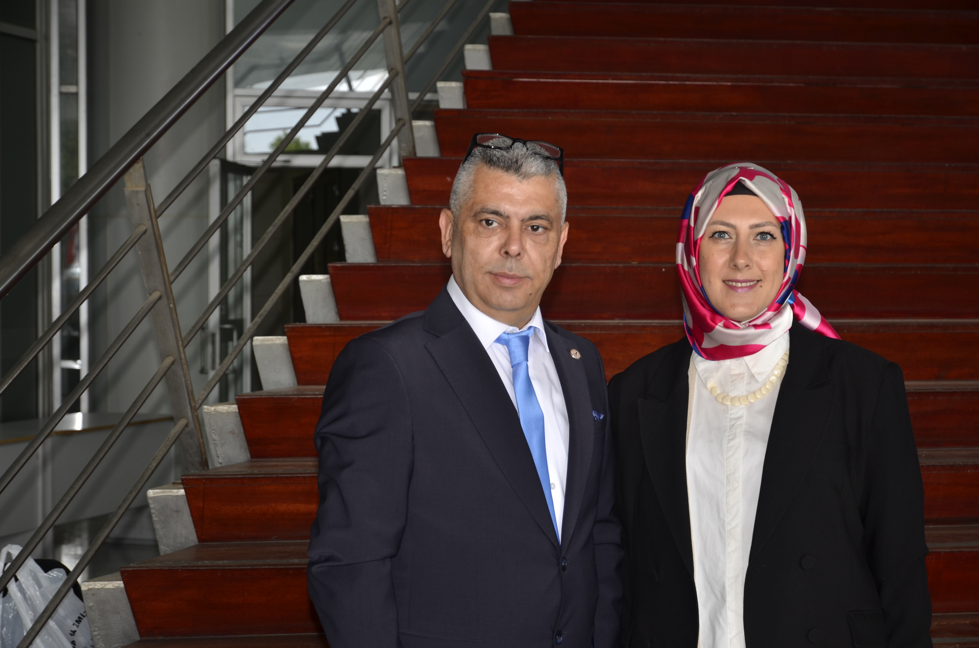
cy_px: 324
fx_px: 1954
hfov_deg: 28.1
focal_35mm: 72
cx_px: 490
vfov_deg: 18.8
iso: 100
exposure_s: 1/60
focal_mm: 48
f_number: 5
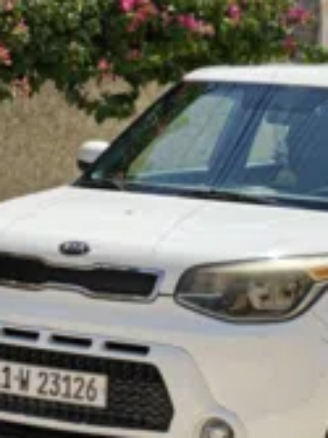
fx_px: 2214
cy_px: 52
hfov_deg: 8.5
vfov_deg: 11.2
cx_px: 273
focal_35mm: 175
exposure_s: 1/480
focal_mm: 13.85
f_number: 1.4
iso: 80
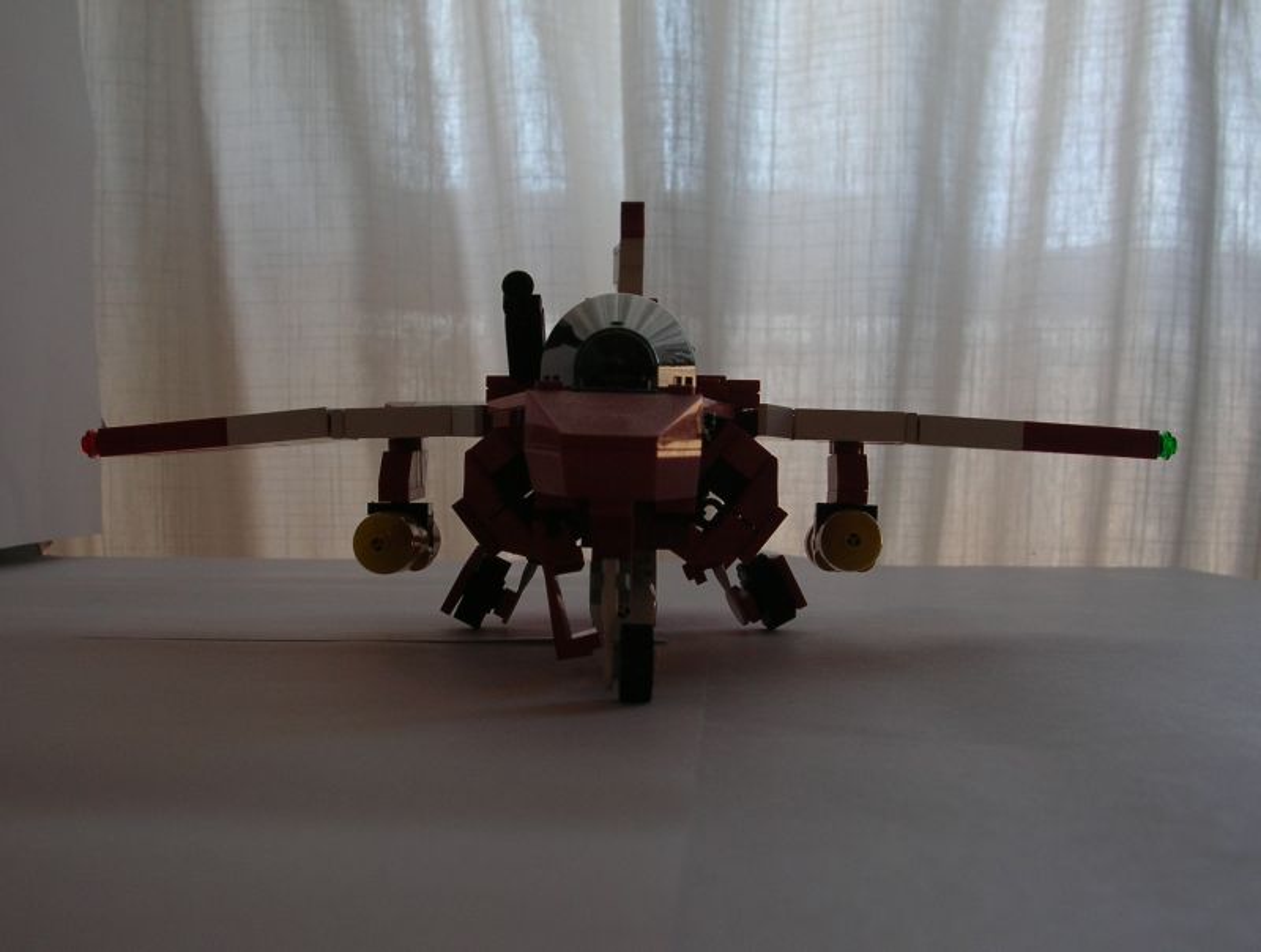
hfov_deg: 46.7
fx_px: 1461
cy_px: 476
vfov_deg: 36.1
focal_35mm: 40
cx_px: 630
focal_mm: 6.6
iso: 50
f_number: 3
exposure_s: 1/43
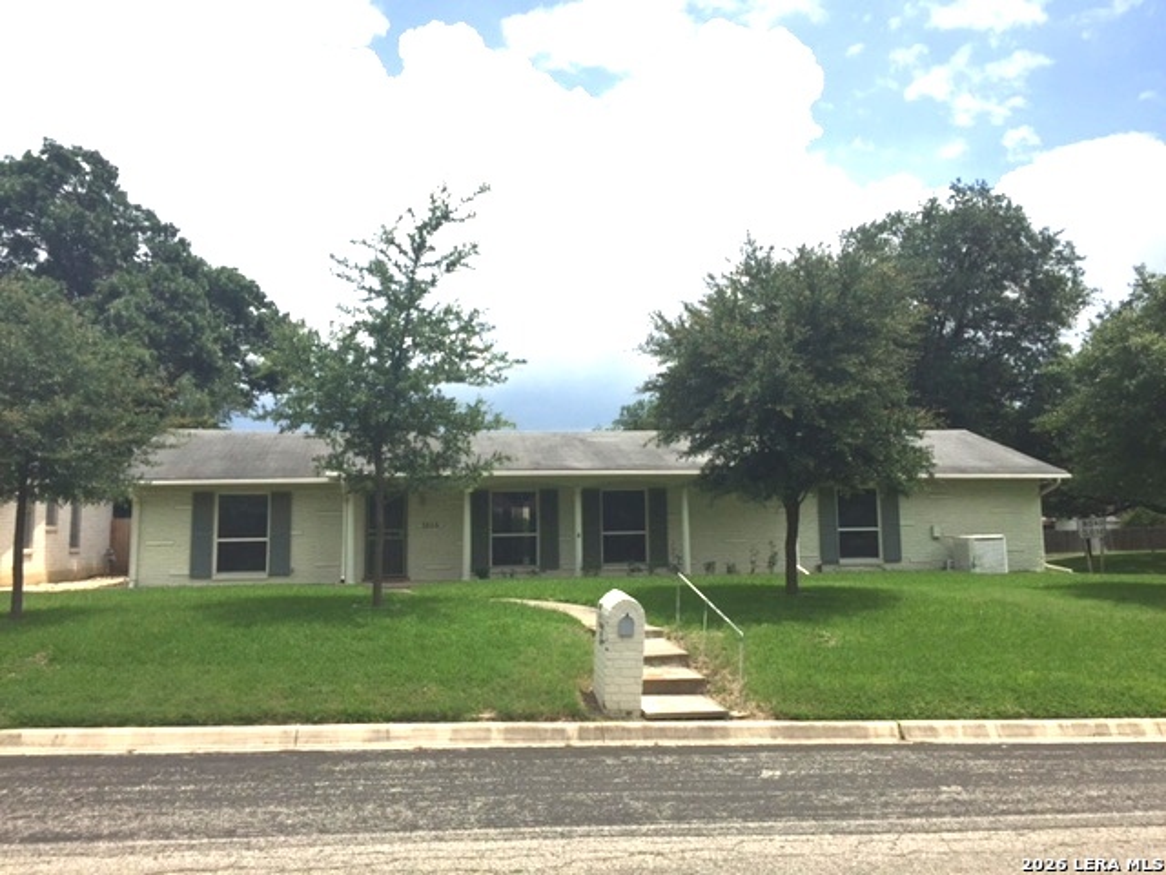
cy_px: 438
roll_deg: -0.1
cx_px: 583
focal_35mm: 29
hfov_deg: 61.7
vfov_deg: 48.2
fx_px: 977
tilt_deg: +5.3
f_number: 2.2
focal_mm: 4.15
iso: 32
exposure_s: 1/6623
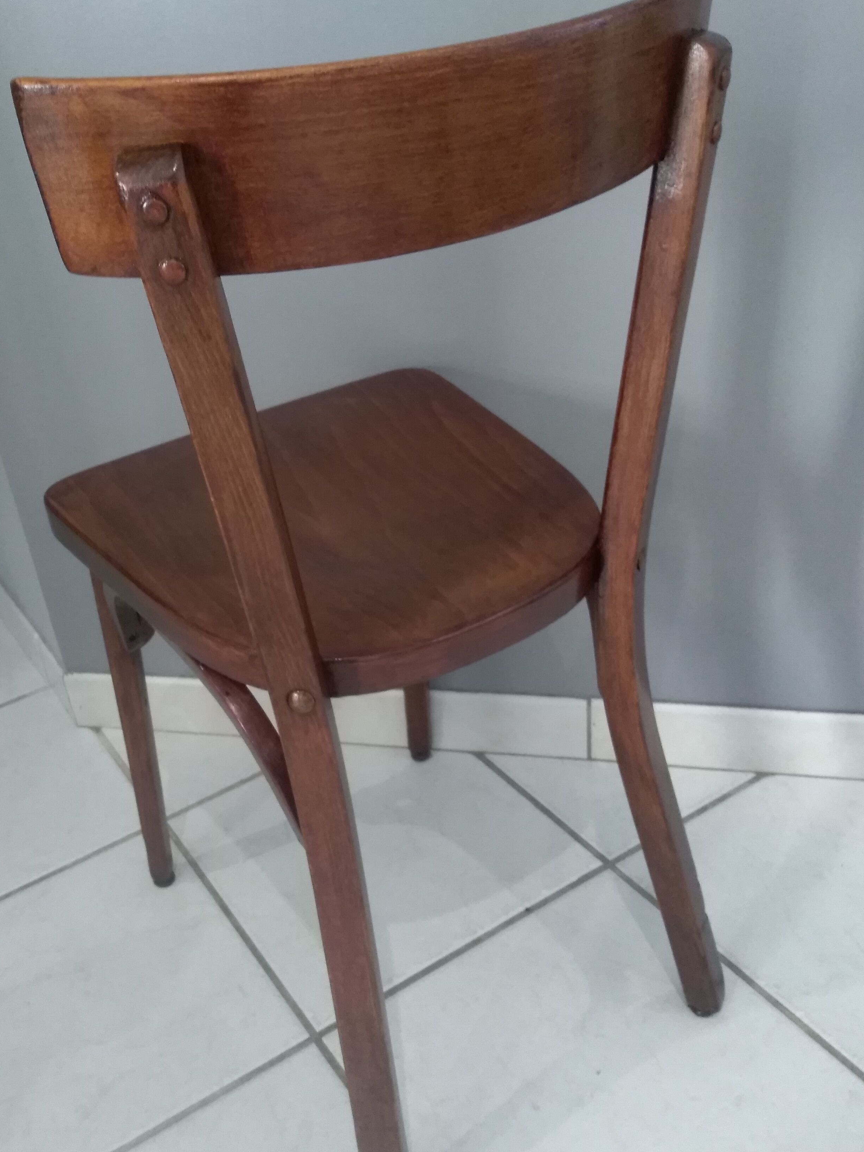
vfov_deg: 55.4
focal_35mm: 33
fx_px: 1098
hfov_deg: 42.6
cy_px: 580
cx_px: 327
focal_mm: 3.54
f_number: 2
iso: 566
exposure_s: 1/33.3
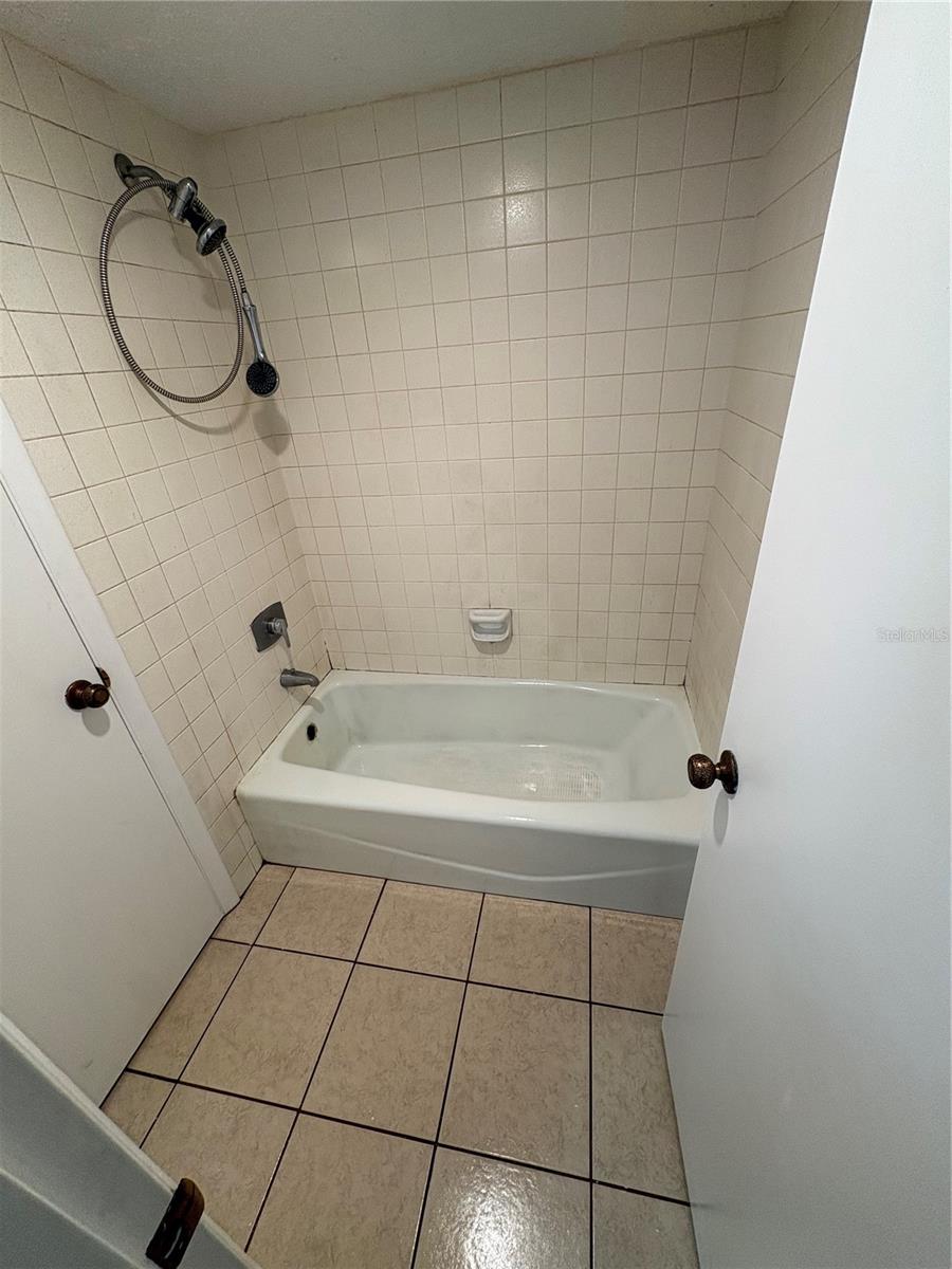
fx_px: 513
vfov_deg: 102.1
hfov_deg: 85.7
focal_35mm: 14
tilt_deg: -28.2
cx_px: 476
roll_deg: +5.3
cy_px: 634
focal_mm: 2.22
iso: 125
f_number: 2.2
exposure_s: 1/60
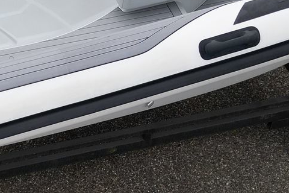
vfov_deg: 13.1
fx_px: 835
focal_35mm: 104
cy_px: 135
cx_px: 52
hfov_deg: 19.4
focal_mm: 6.72
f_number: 1.7
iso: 140
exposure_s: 1/160
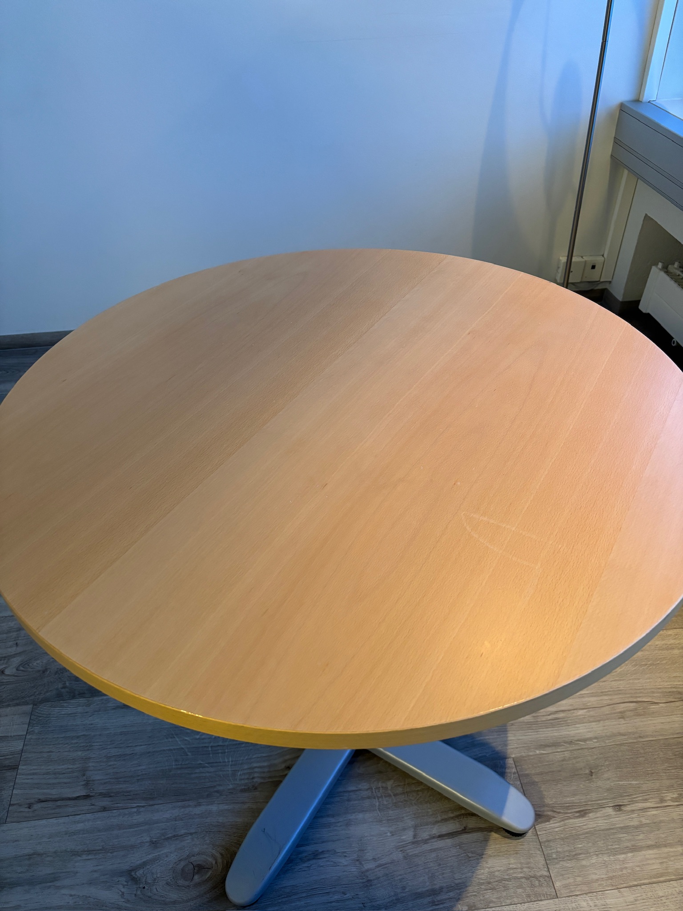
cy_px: 456
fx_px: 684
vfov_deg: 67.3
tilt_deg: -39.0
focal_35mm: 26
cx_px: 342
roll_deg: +0.8
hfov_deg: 53.1
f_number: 1.6
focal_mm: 5.96
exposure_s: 1/50
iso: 320
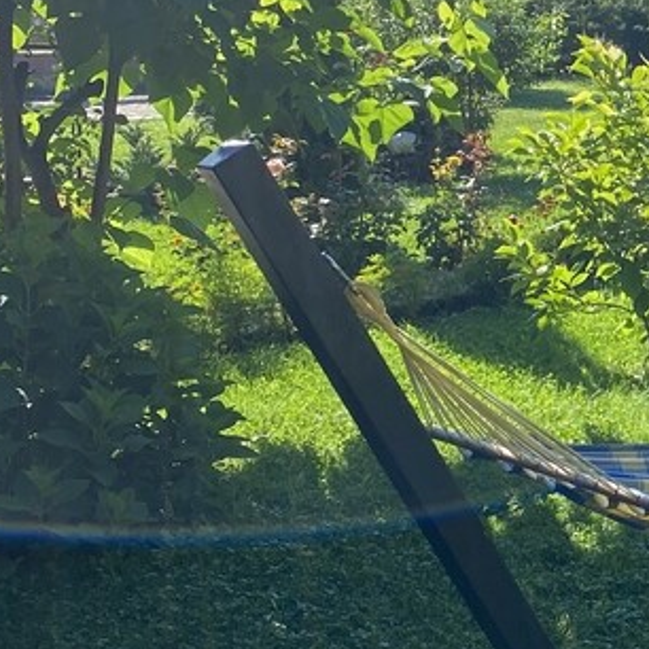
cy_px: 180
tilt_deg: -3.0
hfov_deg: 20.9
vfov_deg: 22.3
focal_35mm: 77
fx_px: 1633
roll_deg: -1.5
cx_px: 785
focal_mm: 4.25
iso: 32
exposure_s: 1/965
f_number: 1.8
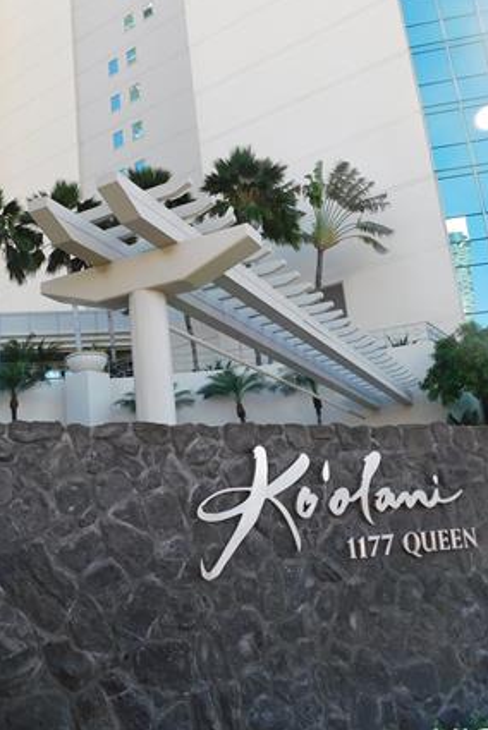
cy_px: 349
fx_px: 731
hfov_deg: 36.3
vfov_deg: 53.1
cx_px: 136
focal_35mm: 36
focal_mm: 4
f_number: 3
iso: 125
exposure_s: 1/400
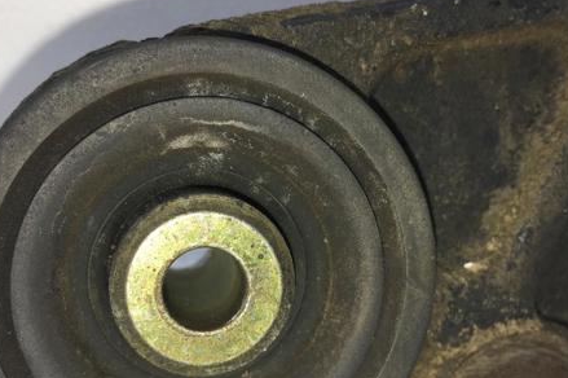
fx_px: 694
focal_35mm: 44
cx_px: 251
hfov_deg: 44.5
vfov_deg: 30.3
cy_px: 237
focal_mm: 4.15
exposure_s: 1/193
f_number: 2.2
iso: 25
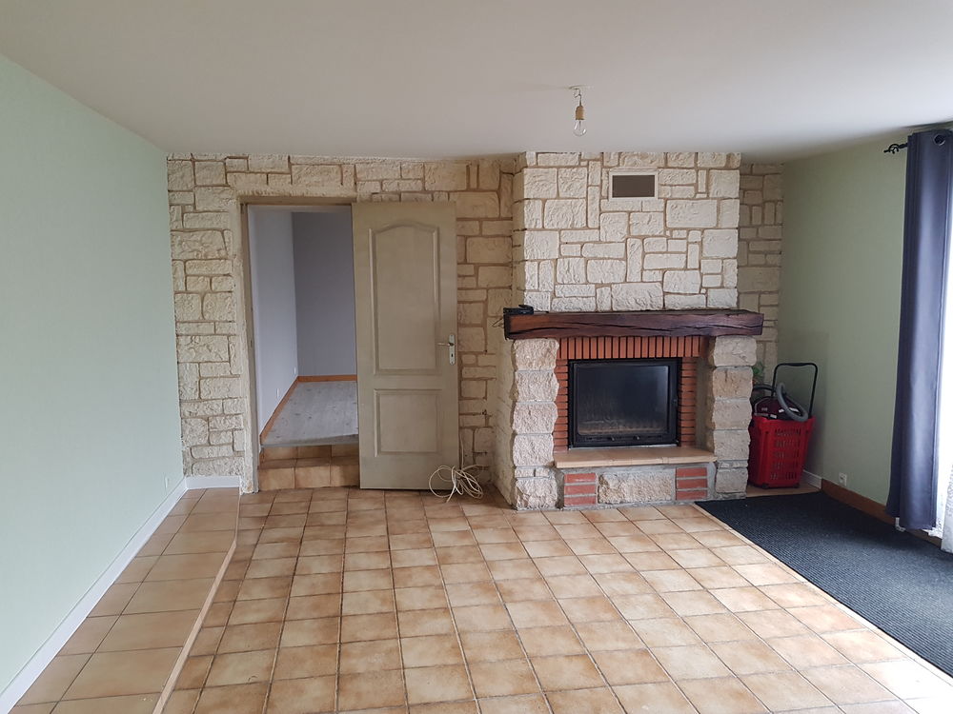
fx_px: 716
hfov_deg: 67.3
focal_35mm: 26
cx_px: 476
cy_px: 357
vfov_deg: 53.1
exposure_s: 1/33
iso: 160
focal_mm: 4.2
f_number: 1.7
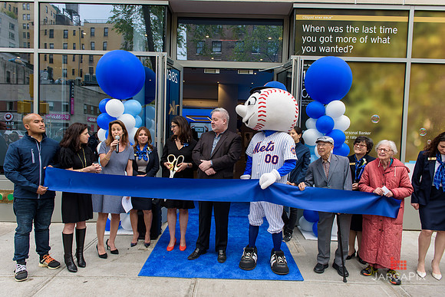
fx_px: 297
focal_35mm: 24
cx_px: 222
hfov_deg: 73.7
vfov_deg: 53.2
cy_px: 148
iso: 200
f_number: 5
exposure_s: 1/250
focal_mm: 24
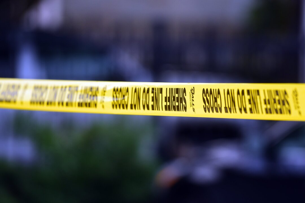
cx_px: 152
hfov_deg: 10.3
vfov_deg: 6.9
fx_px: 1694
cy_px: 102
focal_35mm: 200
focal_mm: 200
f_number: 2.8
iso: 500
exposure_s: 1/400
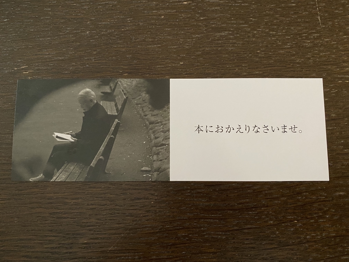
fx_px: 262
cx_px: 174
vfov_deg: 53.1
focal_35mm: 26
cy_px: 131
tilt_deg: -83.7
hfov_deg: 67.3
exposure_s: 1/30
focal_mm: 4.25
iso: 640
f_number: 1.8
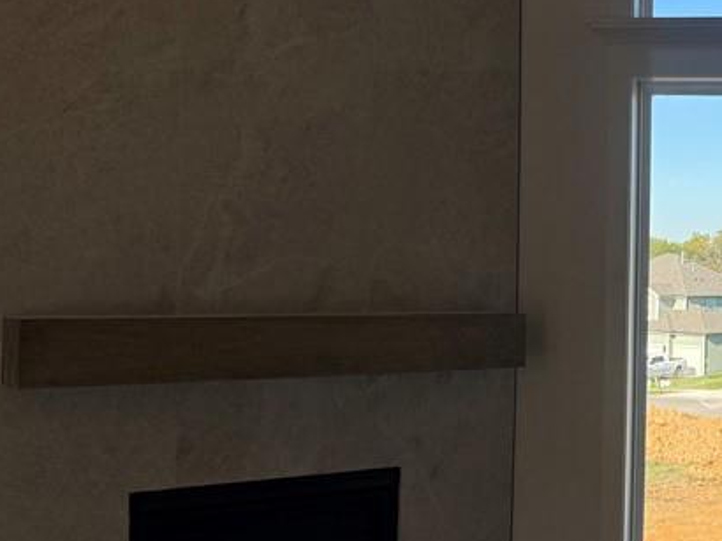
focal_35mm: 60
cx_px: 711
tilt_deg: +0.6
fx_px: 1251
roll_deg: -1.6
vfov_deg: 24.4
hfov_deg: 30.1
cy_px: 271
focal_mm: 6.76
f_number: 1.78
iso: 100
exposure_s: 1/1139
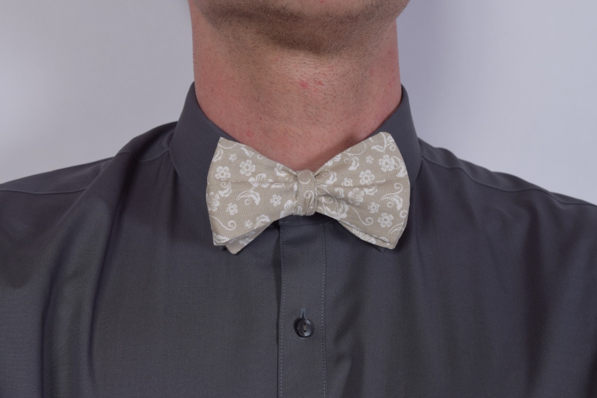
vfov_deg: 25.8
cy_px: 199
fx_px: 871
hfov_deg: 37.8
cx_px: 298
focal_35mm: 52
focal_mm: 35
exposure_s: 1/100
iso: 200
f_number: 8
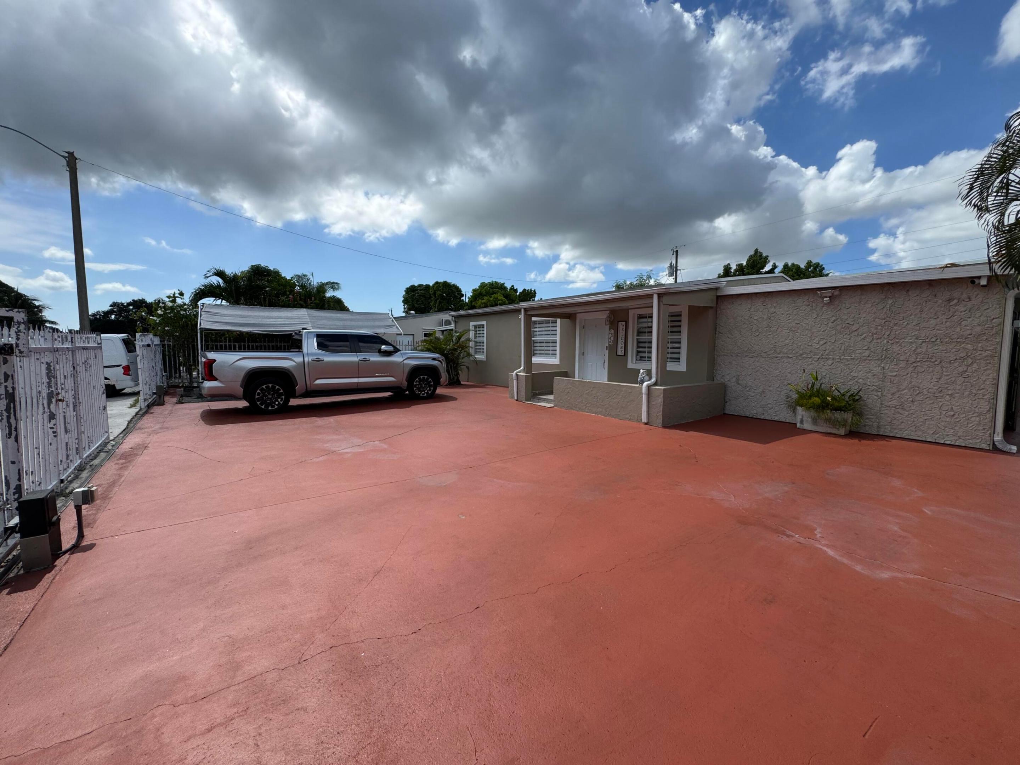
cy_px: 382
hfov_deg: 102.1
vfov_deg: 85.7
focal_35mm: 14
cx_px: 510
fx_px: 413
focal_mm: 2.22
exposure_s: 1/1880
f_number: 2.2
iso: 50
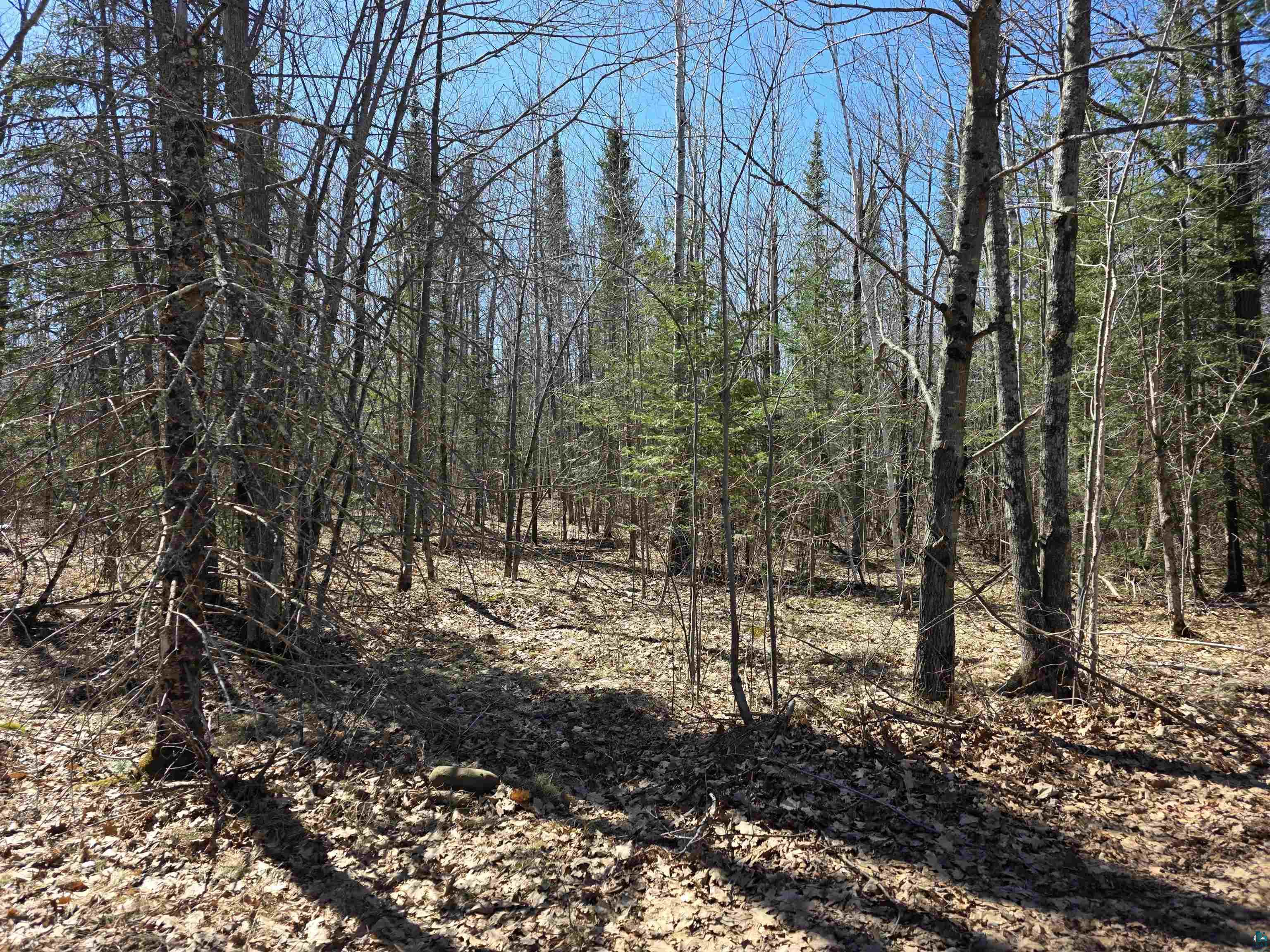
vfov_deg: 58.9
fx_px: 844
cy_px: 476
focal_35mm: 23
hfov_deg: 73.9
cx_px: 635
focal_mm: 6.3
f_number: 1.7
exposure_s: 1/2134
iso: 80
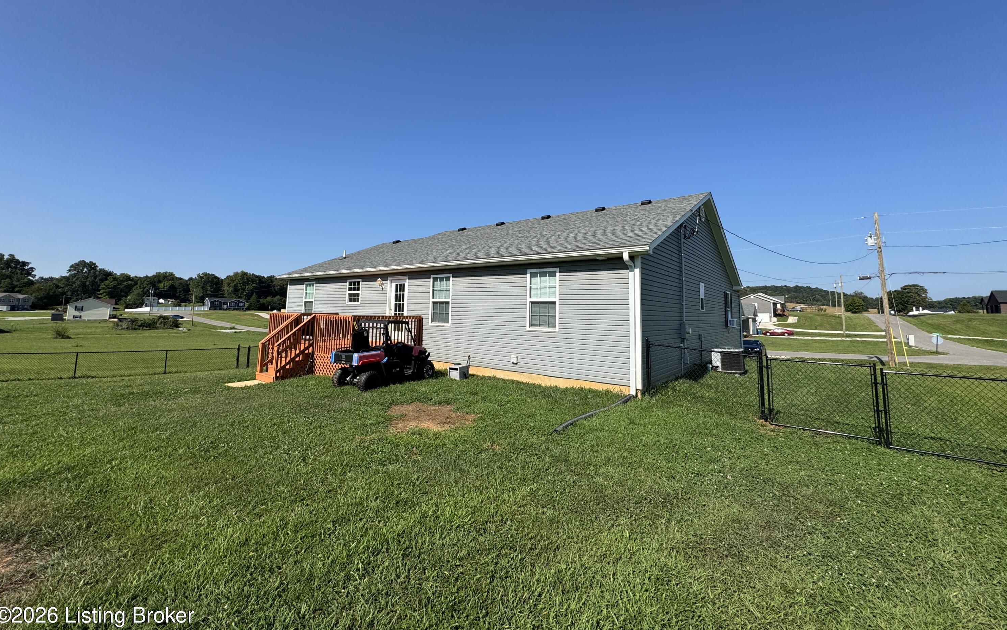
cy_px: 268
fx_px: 412
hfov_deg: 101.5
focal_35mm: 15
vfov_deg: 74.3
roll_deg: -1.7
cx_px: 502
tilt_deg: +6.2
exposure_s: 1/2494
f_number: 2.2
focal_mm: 2.22
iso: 50
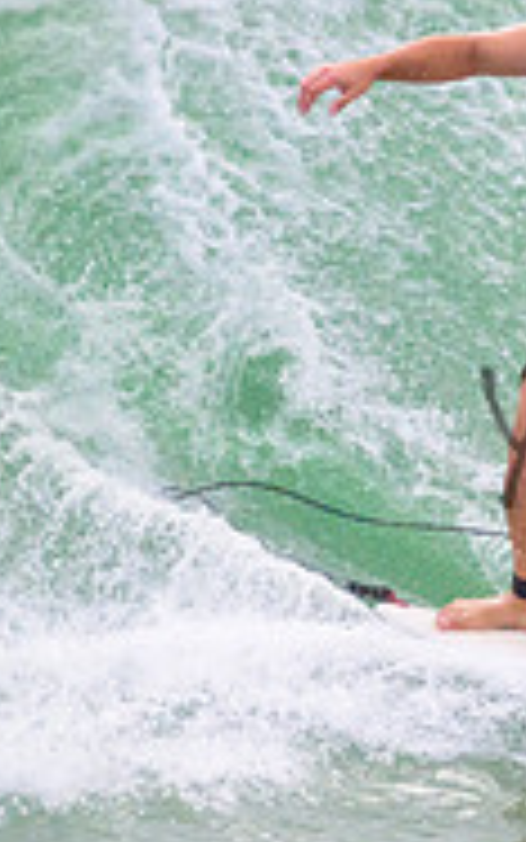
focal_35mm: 2914
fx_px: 66785
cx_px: 1026
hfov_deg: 0.5
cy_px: 451
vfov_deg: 0.7
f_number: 11
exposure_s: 1/2000
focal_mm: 800
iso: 1100
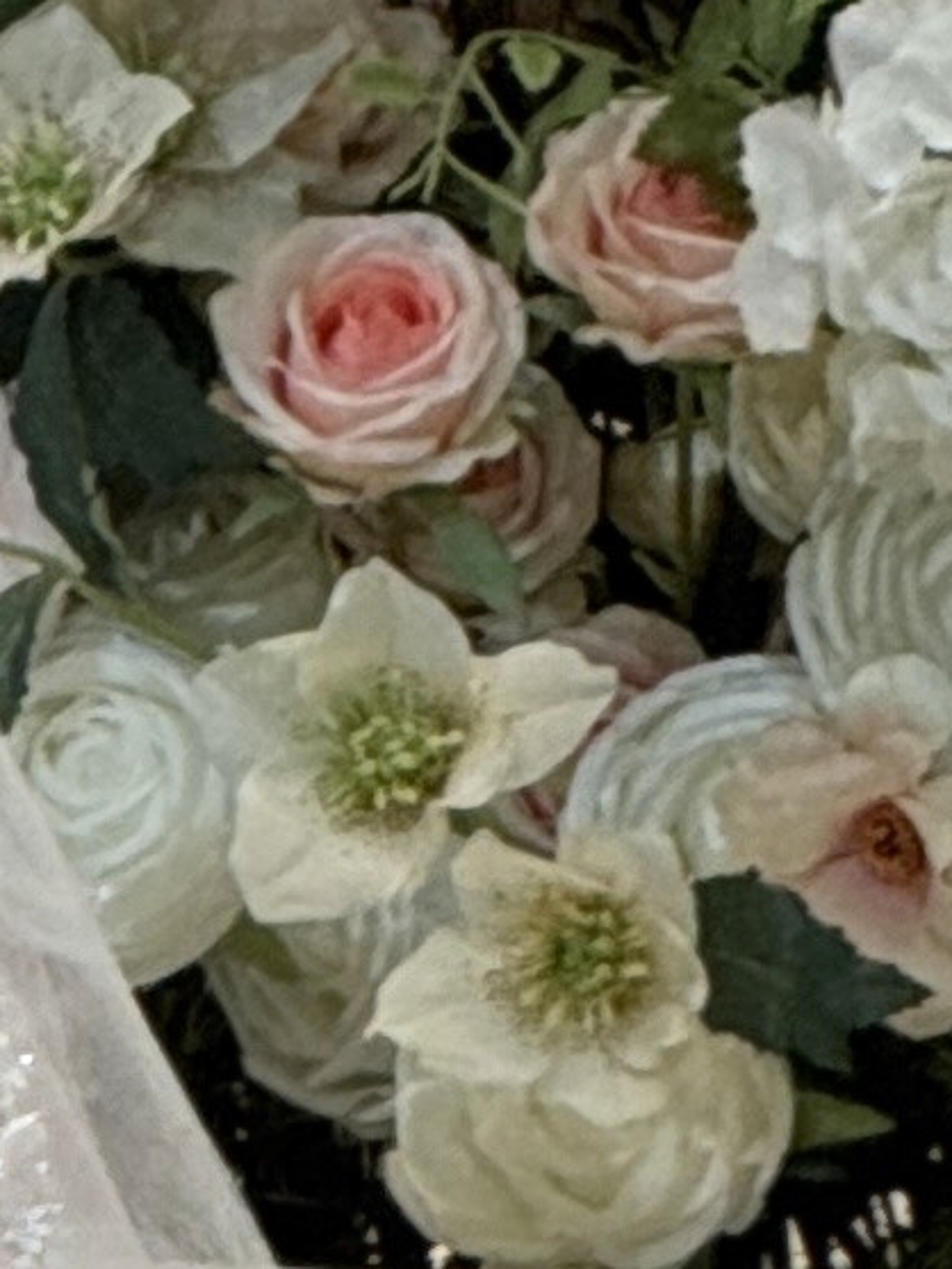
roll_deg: -0.1
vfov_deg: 2.3
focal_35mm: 869
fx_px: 31853
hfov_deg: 1.7
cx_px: -1863
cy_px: 1456
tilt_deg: -3.6
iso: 125
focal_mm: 15.66
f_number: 2.8
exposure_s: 1/120
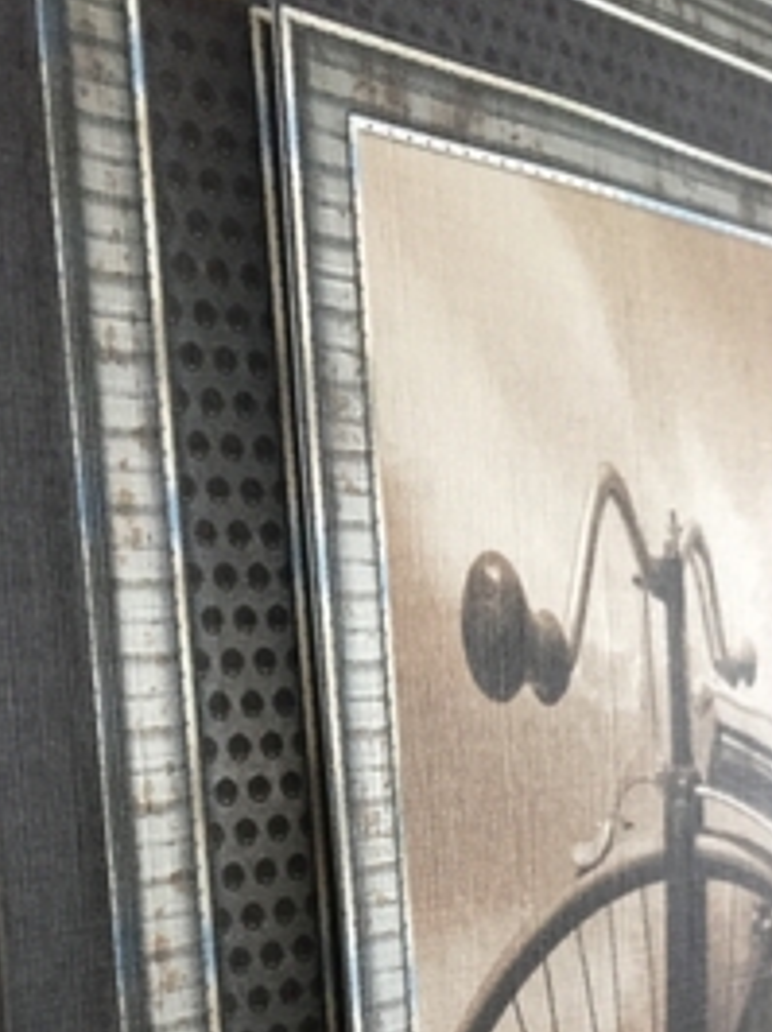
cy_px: 850
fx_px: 1459
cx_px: 204
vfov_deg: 37.3
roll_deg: -4.3
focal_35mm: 49
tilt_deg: -13.0
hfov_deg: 29.2
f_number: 2.2
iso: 250
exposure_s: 1/20
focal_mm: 4.15
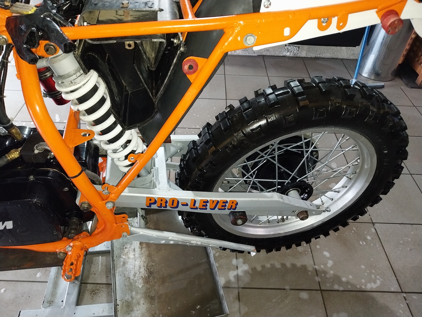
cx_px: 211
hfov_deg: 67.3
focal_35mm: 26
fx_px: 317
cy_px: 158
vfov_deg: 53.1
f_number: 1.8
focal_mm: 4
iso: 320
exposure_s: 1/33.3
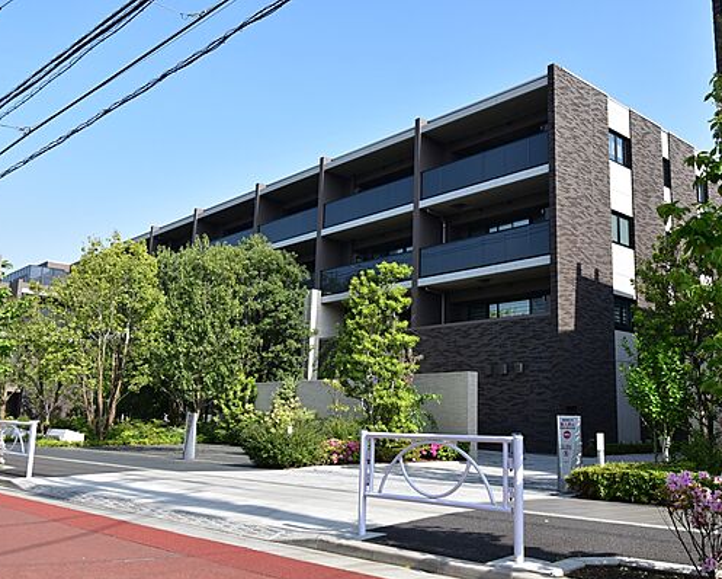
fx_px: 727
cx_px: 414
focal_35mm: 34
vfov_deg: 43.4
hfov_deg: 52.6
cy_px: 290
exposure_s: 1/320
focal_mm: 20
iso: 400
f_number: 10
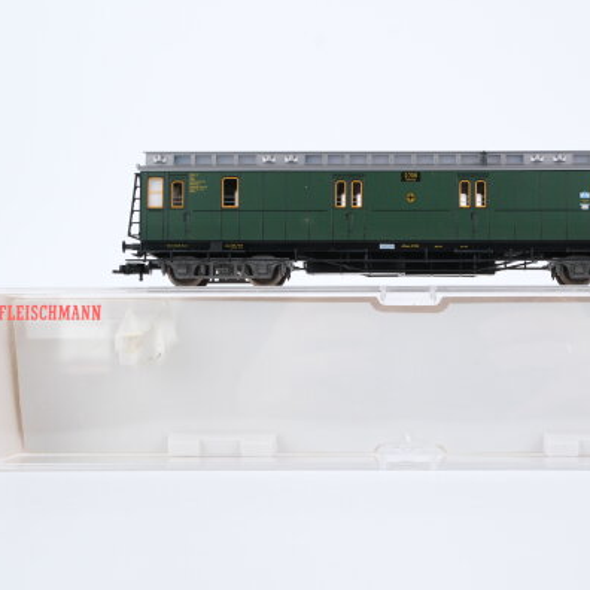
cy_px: 294
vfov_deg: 29.6
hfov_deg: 29.3
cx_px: 405
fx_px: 1118
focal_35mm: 58
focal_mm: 30
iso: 640
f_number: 10
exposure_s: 1/125
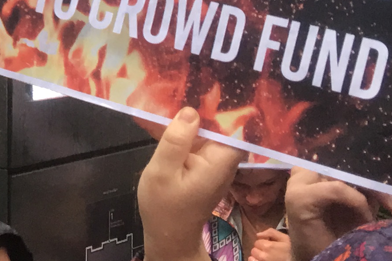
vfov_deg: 9.8
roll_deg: -1.0
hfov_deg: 13.8
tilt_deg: +3.3
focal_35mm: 137
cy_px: -90
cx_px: -237
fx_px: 1492
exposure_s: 1/33
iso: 40
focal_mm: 4.15
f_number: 2.2
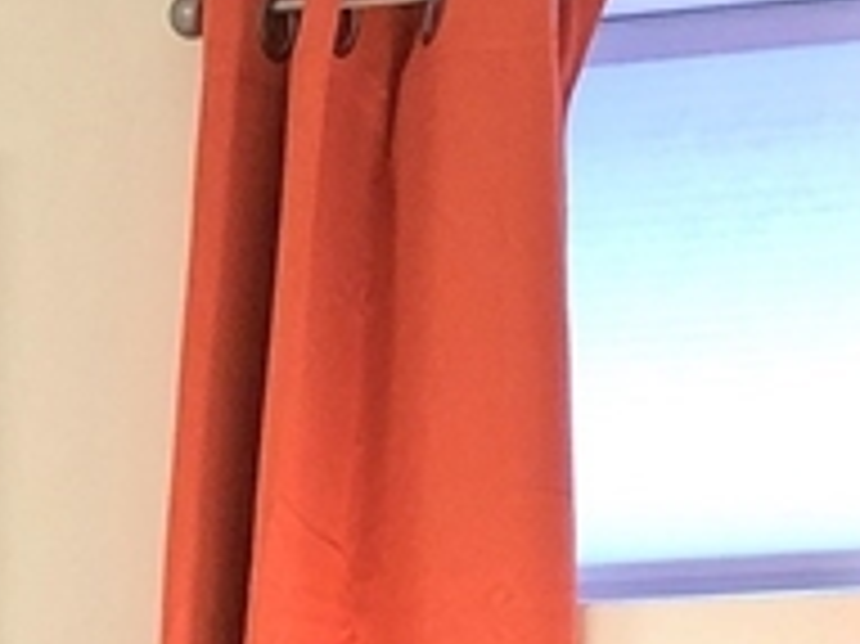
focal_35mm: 150
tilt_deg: -7.9
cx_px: -558
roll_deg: +0.2
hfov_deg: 12.3
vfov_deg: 9.2
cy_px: 1324
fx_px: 3724
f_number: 1.8
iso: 50
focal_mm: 4
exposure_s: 1/15
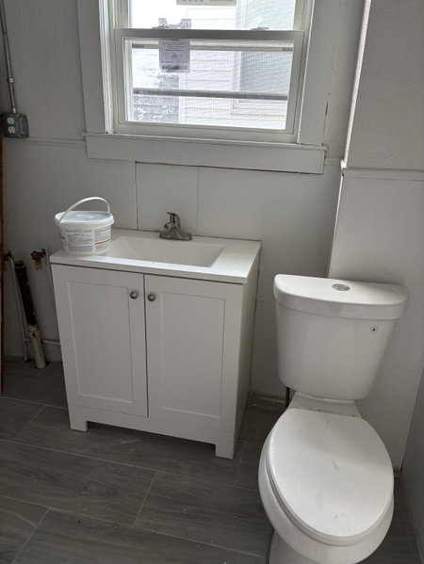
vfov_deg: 67.3
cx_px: 212
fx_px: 424
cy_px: 282
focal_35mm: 26
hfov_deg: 53.1
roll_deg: -2.7
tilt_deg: -21.6
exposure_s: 1/60
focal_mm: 5.96
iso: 200
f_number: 1.6
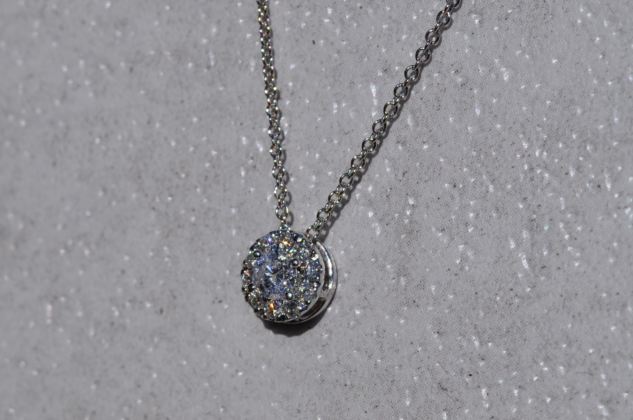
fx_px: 2764
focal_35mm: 158
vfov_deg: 8.7
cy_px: 210
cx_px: 316
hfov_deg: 13.1
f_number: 22
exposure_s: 1/250
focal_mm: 105
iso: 100
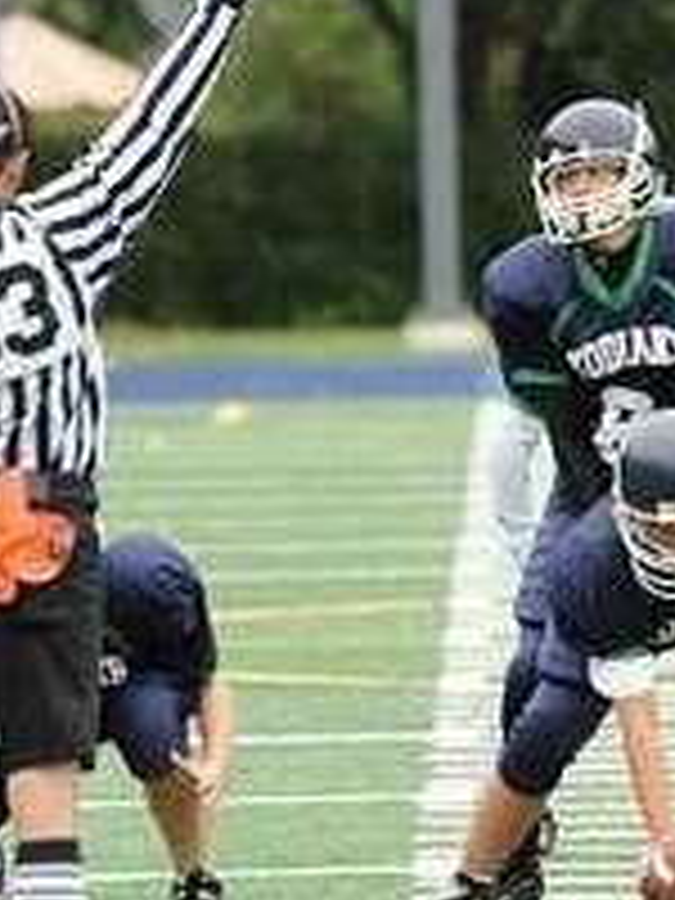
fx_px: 20748
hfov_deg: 1.9
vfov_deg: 2.5
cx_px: 632
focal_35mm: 798
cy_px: 313
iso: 2000
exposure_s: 1/800
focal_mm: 340
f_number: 6.3
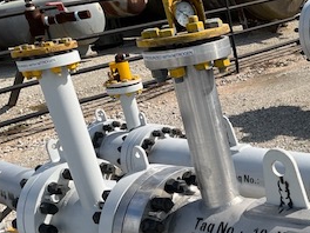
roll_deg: +8.6
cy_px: 244
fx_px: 564
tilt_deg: -25.8
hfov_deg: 28.4
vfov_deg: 22.2
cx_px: 326
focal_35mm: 63
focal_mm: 5.1
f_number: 1.6
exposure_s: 1/4484
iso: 50
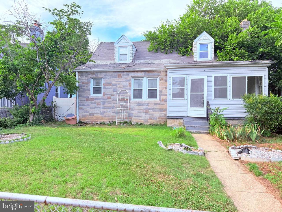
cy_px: 106
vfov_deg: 56.8
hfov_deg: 71.6
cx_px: 141
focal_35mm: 24
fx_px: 196
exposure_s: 1/627
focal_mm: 6.76
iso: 100
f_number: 1.78
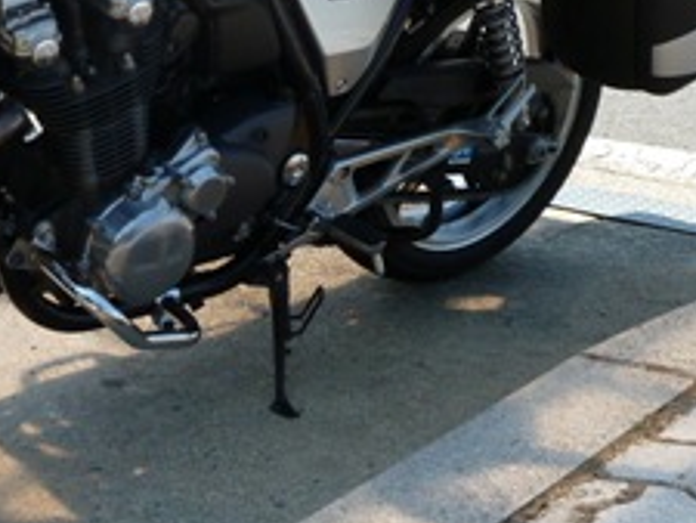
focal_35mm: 71
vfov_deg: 20.2
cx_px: 139
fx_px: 1428
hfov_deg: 26.9
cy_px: 28
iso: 80
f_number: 4
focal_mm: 4.1
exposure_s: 1/320
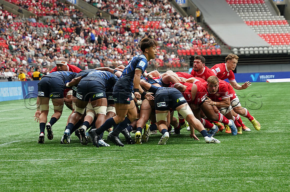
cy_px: 96
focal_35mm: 70
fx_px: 563
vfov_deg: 19.4
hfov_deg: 28.9
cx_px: 145
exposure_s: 1/1250
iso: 800
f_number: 2.8
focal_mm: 70
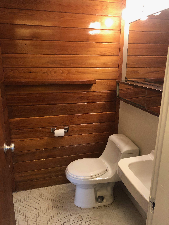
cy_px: 112
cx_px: 84
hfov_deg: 49.7
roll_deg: -0.2
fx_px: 182
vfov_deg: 63.4
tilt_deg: -15.7
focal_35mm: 28
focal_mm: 4
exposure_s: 1/15
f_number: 1.8
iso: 80
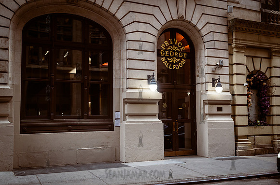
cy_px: 95
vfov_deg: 34.3
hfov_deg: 50.0
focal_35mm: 39
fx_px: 300
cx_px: 150
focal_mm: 35
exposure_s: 1/160
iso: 1250
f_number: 5.6
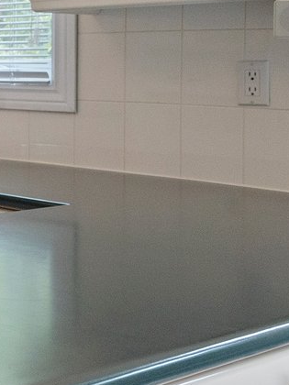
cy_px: 68
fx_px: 835
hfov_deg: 14.3
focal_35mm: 75
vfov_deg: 25.5
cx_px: -373
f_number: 9
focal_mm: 16
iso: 2500
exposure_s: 1/30
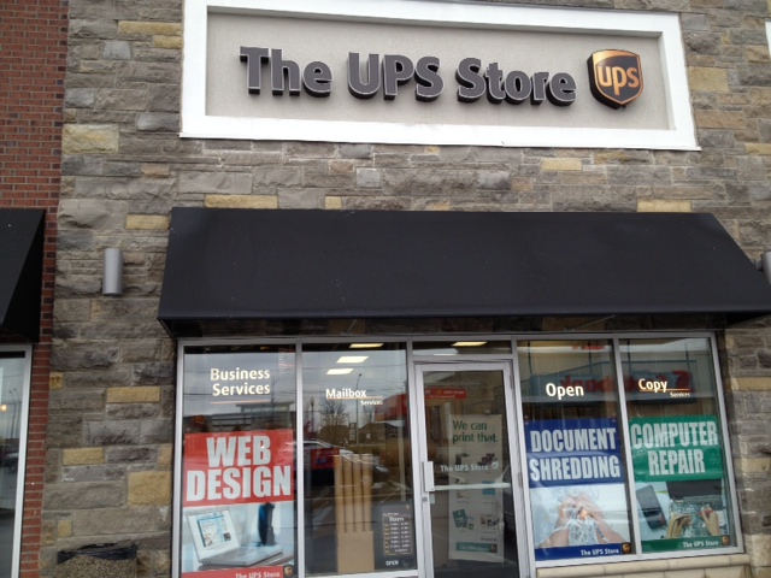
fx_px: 780
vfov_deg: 40.7
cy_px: 289
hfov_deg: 52.6
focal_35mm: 35
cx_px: 386
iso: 50
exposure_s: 1/325
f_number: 2.4
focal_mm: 4.28
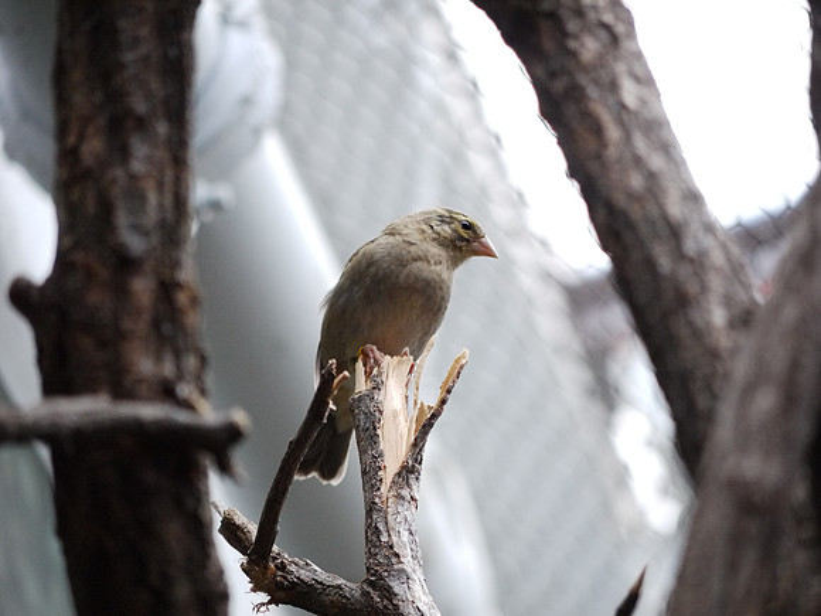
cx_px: 410
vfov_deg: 4.5
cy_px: 308
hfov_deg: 6.0
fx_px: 7874
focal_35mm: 332
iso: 800
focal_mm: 166
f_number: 5.3
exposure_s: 1/125
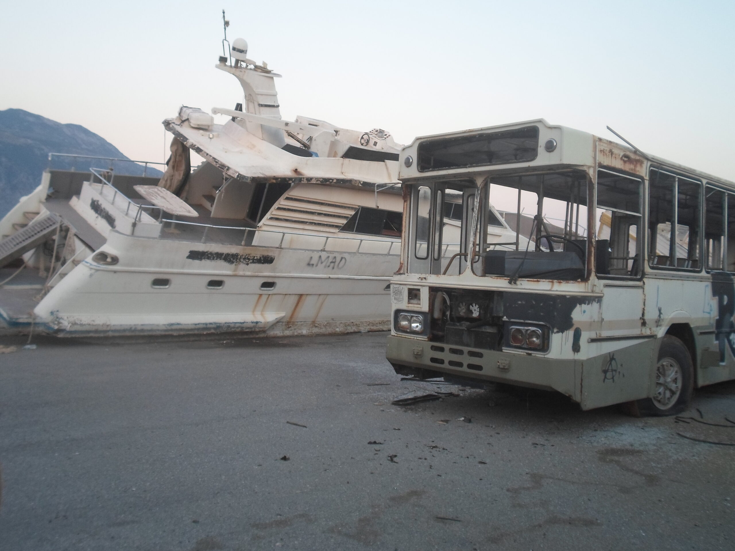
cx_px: 368
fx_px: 637
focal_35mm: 30
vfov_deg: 46.8
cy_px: 276
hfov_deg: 60.0
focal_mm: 5.5
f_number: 2.7
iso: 160
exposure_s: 1/30
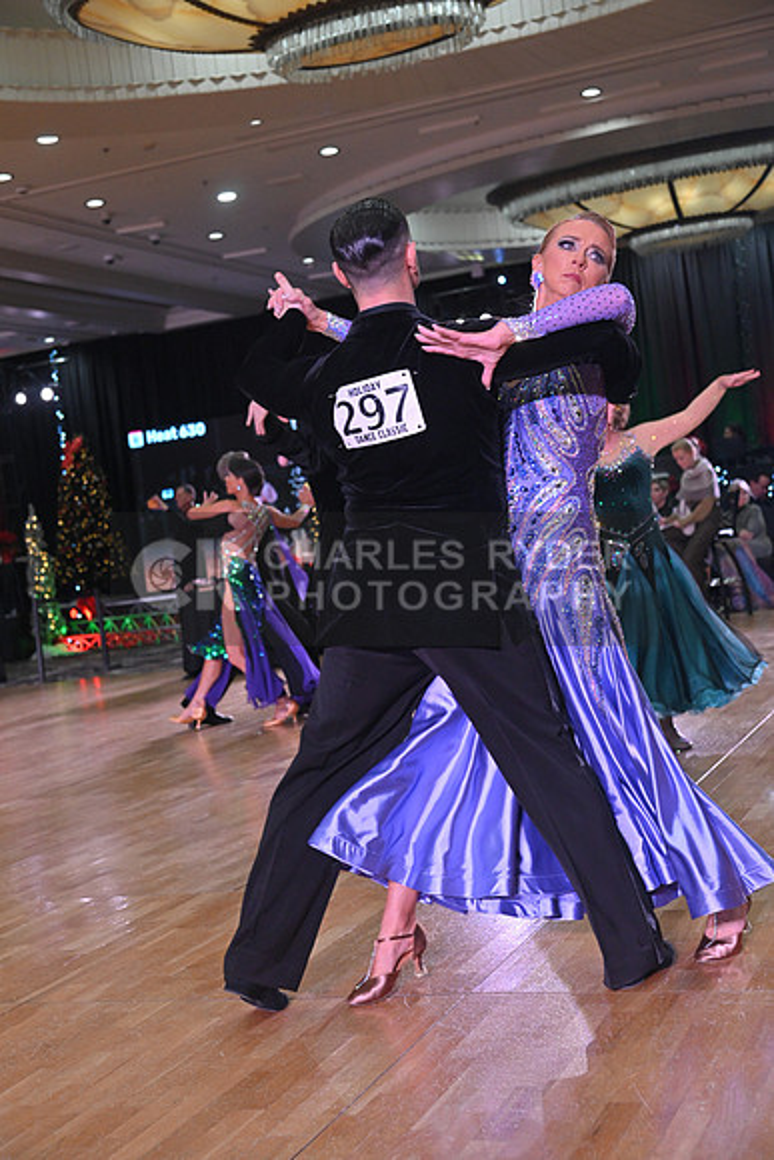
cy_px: 580
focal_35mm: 50
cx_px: 387
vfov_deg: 39.6
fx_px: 1611
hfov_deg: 27.0
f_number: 5
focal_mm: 50
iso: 2500
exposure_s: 1/400
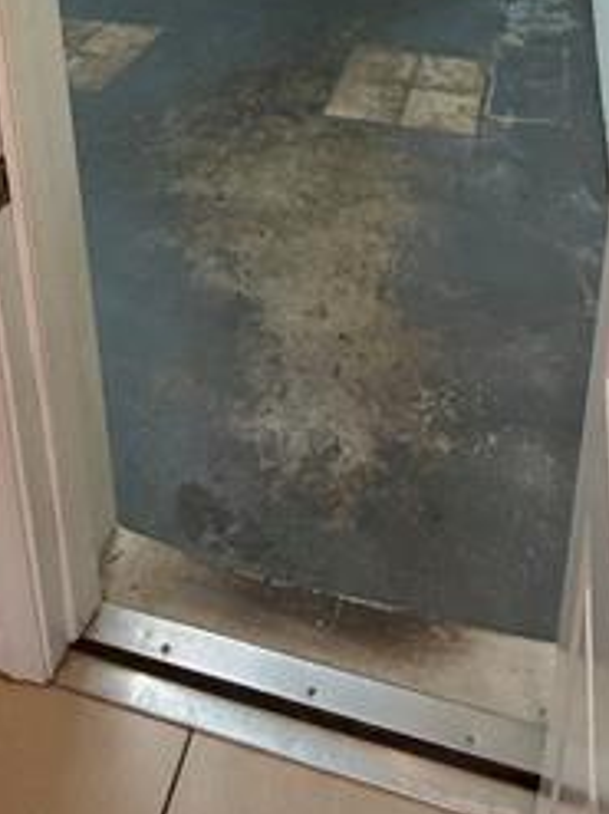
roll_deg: -0.1
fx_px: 798
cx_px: 369
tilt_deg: -15.9
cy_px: -109
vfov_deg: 41.4
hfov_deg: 41.5
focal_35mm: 34
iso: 250
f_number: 2.2
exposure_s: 1/60
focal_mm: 2.22
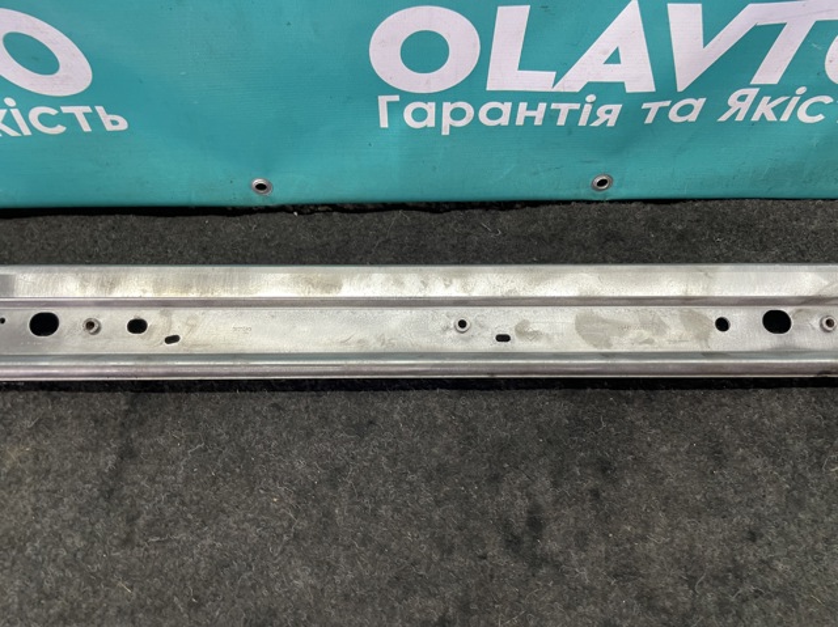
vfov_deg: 53.0
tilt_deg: -61.1
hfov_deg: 67.3
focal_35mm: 26
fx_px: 629
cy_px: 314
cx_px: 419
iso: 80
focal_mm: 4.2
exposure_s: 1/50
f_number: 1.6
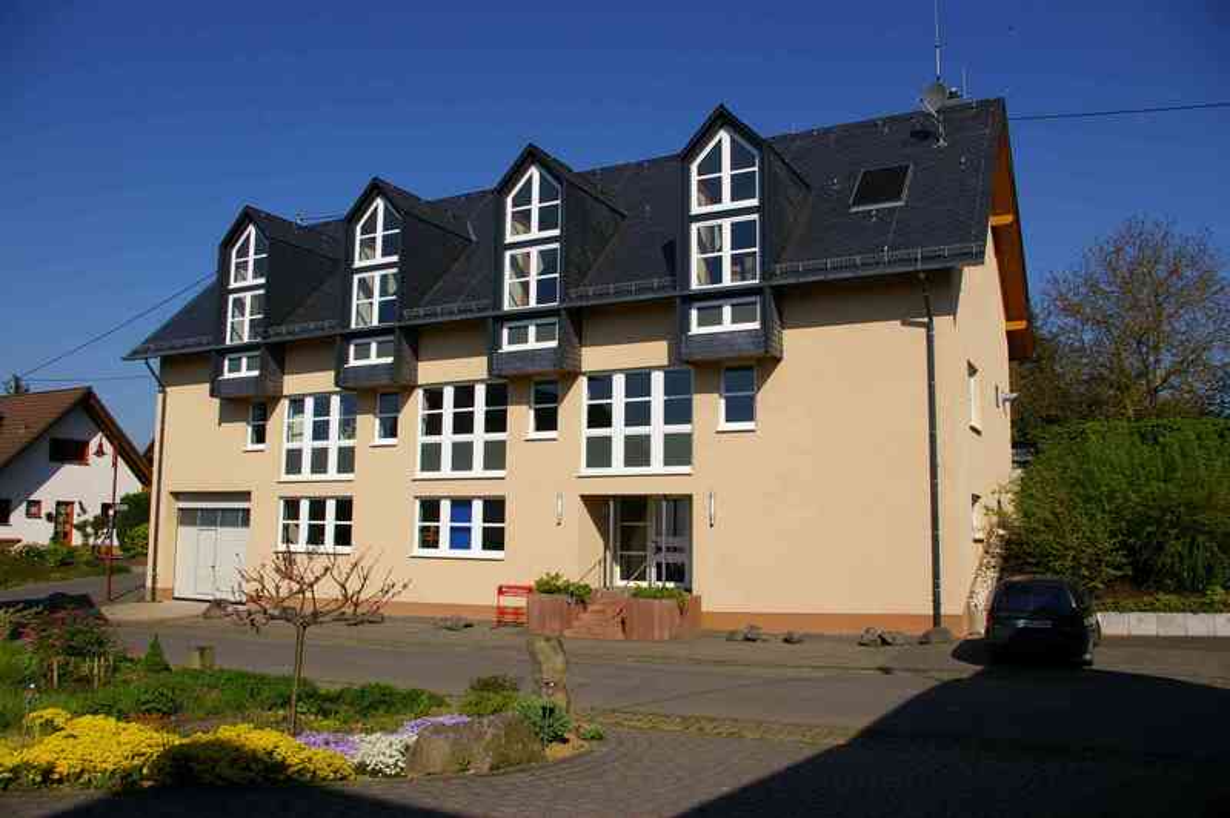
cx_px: 615
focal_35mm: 27
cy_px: 409
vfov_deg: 47.9
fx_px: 922
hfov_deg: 67.4
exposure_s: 1/350
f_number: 11
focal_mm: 18
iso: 200
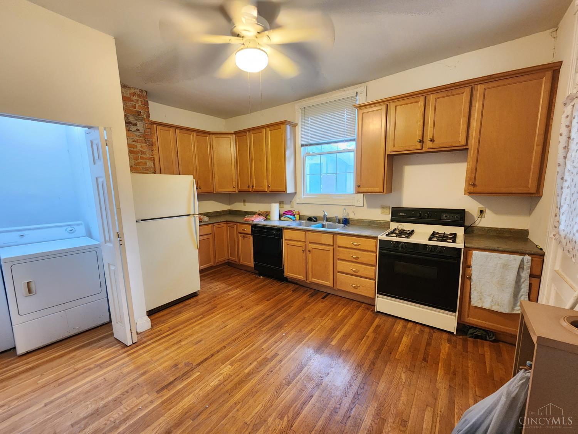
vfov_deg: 89.9
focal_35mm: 13
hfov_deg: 106.2
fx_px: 217
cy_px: 217
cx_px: 289
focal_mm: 2.2
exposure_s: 1/24
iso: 640
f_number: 2.2
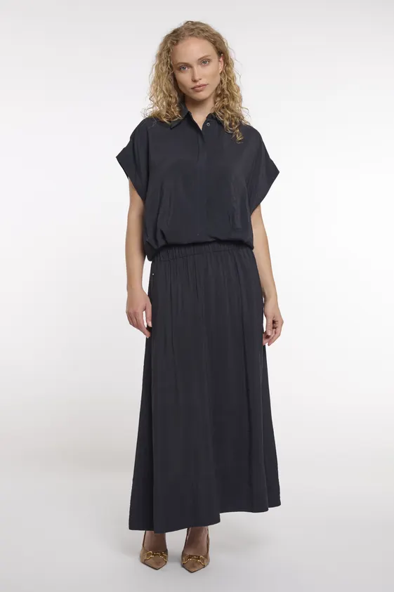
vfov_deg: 31.9
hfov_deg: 21.5
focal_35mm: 63
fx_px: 1035
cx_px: 197
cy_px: 296
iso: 125
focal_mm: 63
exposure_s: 1/160
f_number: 8
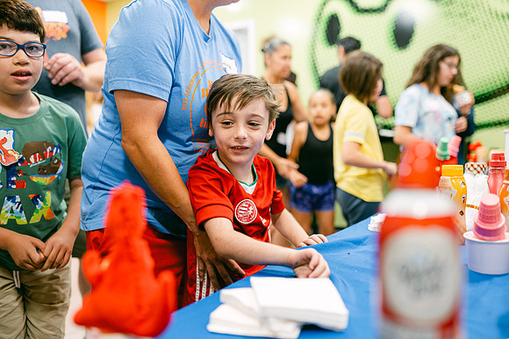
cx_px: 254
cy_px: 170
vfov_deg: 37.8
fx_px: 495
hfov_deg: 54.5
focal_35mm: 35
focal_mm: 35
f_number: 2
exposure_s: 1/125
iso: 400
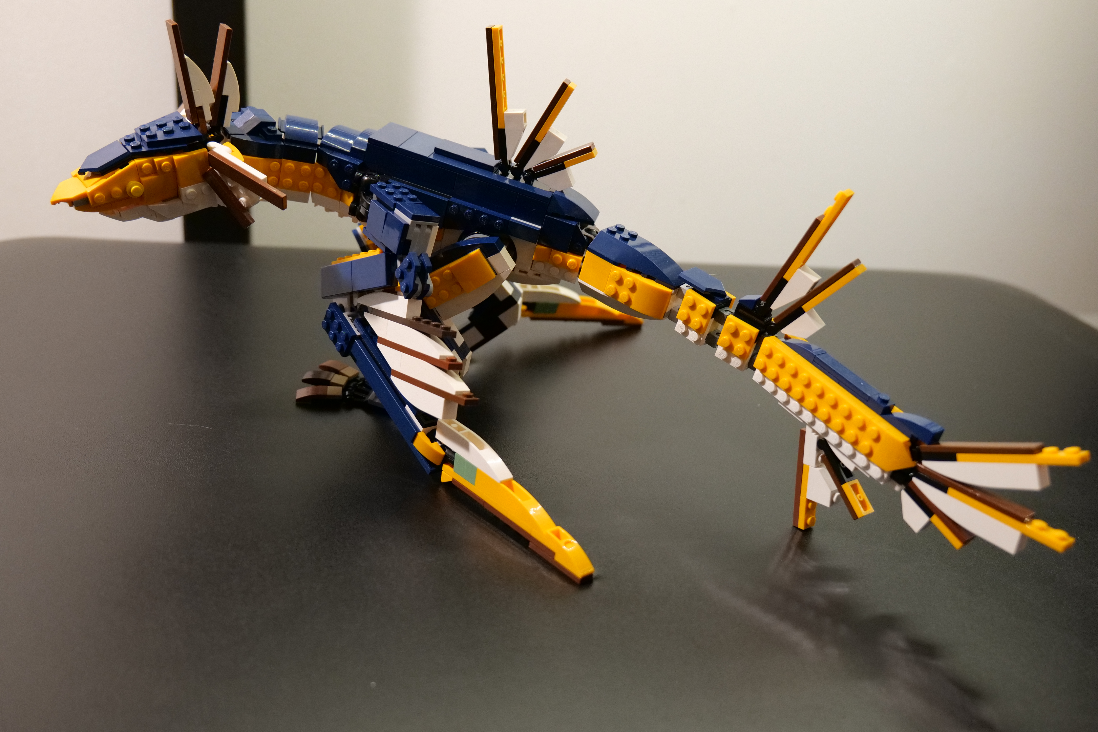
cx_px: 550
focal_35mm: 32
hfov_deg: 58.7
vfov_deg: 41.1
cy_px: 359
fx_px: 976
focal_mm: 29
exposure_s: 1/60
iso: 5000
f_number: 4.1
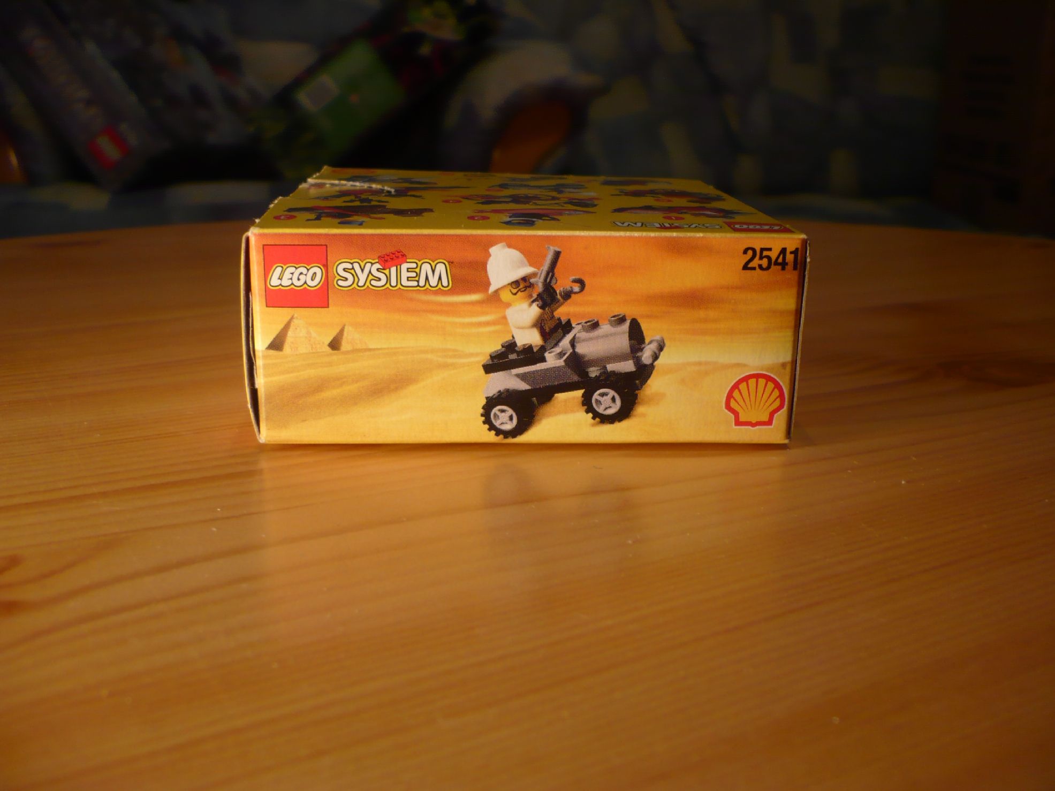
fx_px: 1067
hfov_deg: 52.6
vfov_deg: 40.7
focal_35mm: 35
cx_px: 528
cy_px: 396
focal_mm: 5.8
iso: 100
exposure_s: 1/15
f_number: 2.8
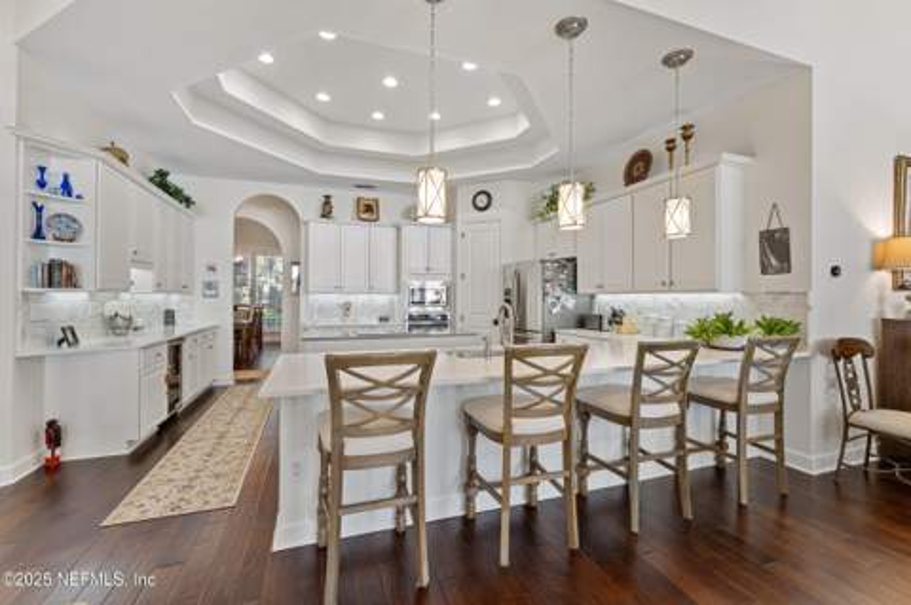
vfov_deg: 77.6
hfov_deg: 100.8
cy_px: 302
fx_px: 377
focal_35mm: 15
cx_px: 456
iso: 250
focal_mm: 14.9
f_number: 9
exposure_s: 1/2.5
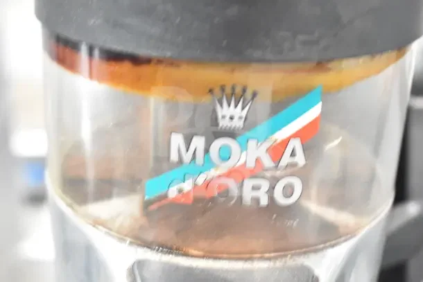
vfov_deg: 23.8
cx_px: 212
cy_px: 141
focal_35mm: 57
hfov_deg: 35.0
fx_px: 670
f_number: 4.8
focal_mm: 38
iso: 5600
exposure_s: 1/60
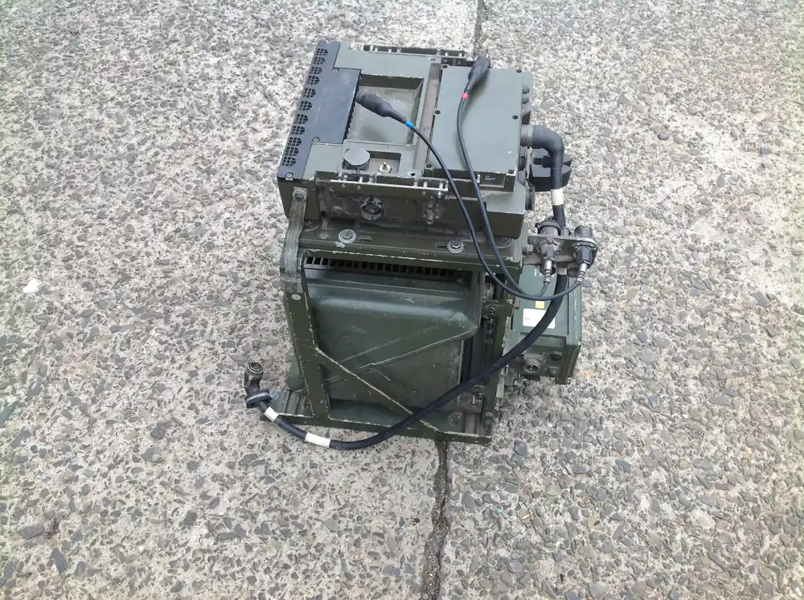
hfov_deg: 52.7
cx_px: 402
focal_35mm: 35
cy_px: 300
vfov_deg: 40.6
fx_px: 811
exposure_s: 1/120
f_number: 2.4
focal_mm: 4.28
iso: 64
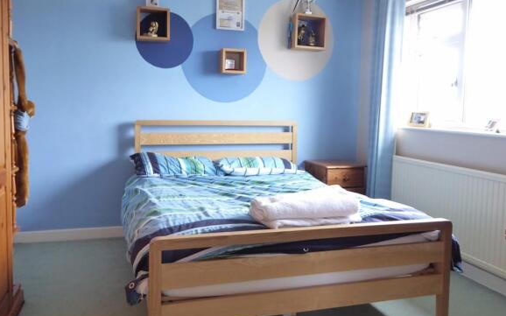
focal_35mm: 31
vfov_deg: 40.5
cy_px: 134
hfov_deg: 61.2
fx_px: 427
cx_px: 252
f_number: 3.5
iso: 400
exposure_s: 1/30
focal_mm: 5
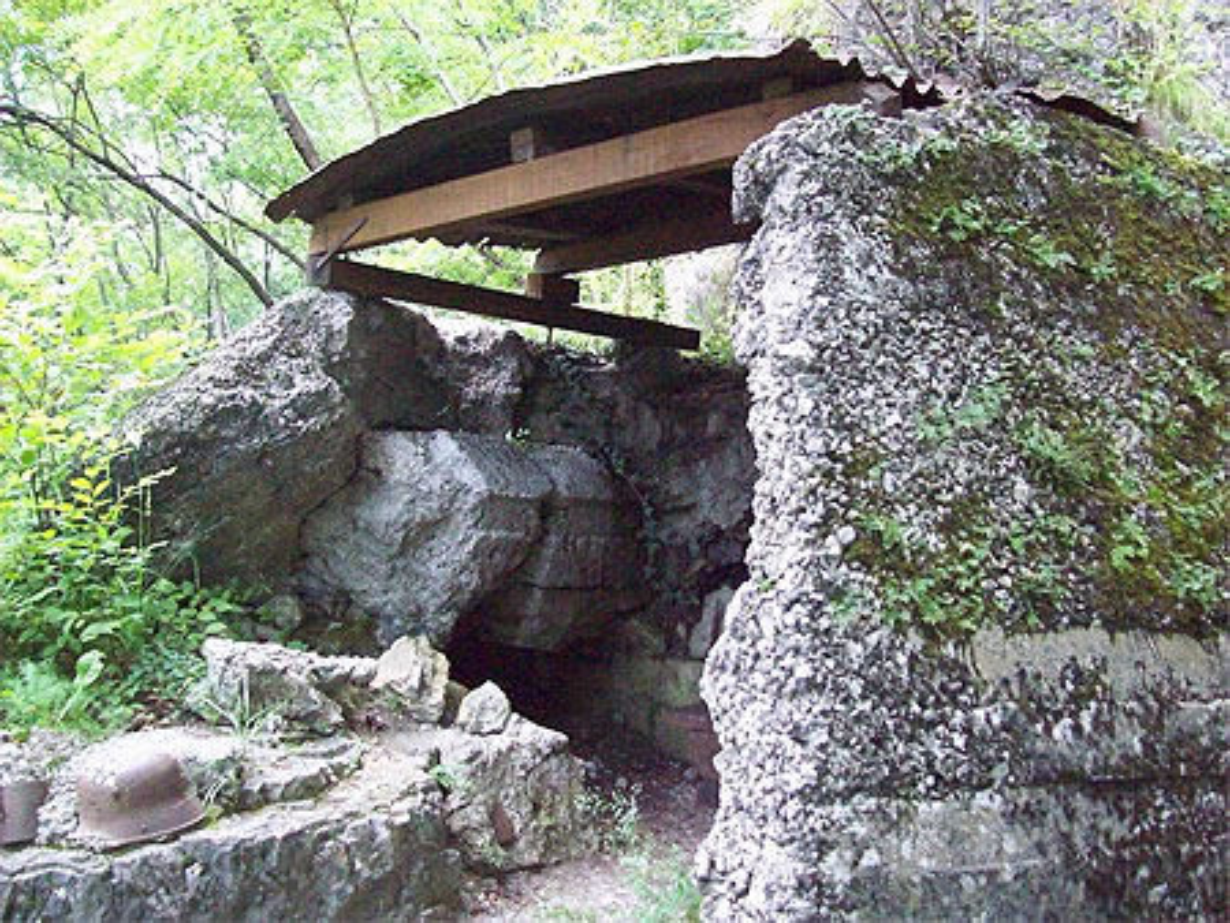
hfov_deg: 51.3
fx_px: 1280
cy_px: 462
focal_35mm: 36
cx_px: 615
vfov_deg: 39.7
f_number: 2.7
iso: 598
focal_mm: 6
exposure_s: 1/128
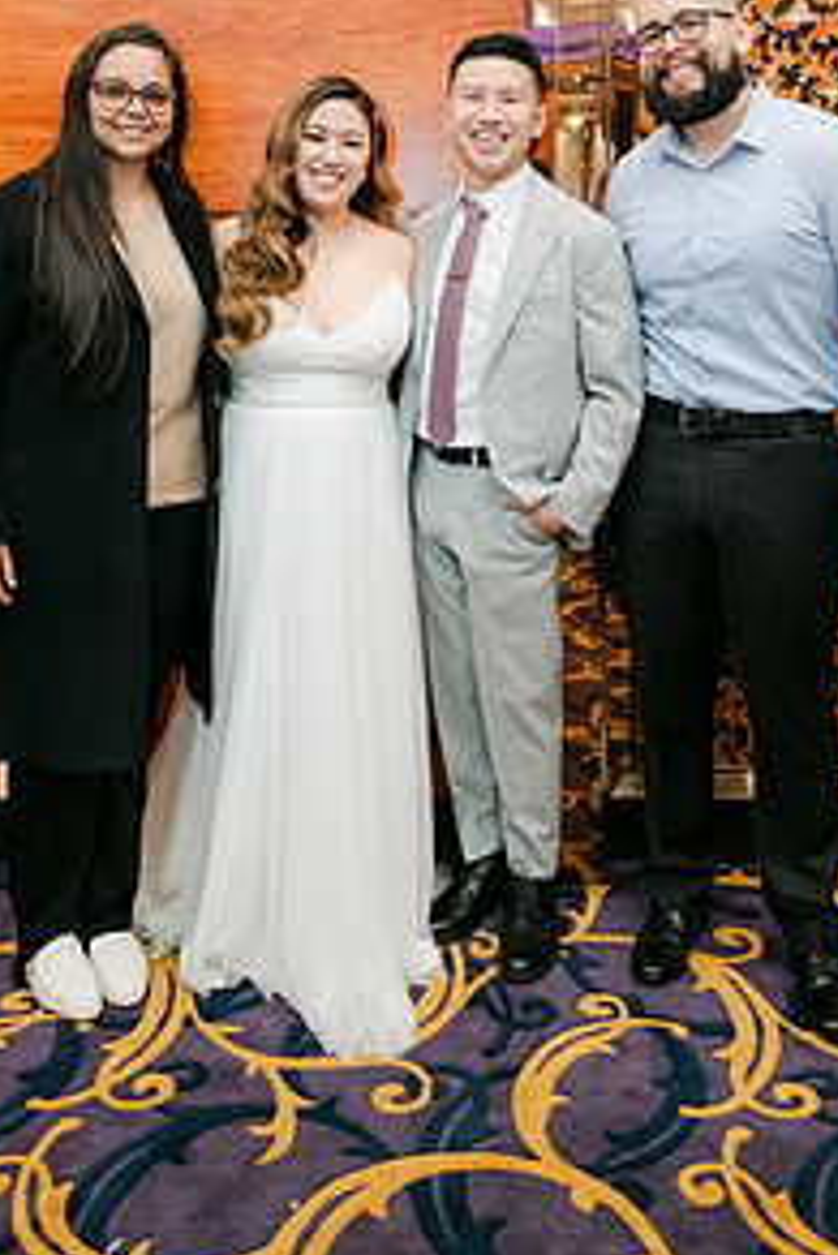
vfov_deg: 49.7
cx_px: 430
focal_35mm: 37
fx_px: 1290
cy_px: 309
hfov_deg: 36.0
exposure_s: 1/125
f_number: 2.8
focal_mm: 16
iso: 800
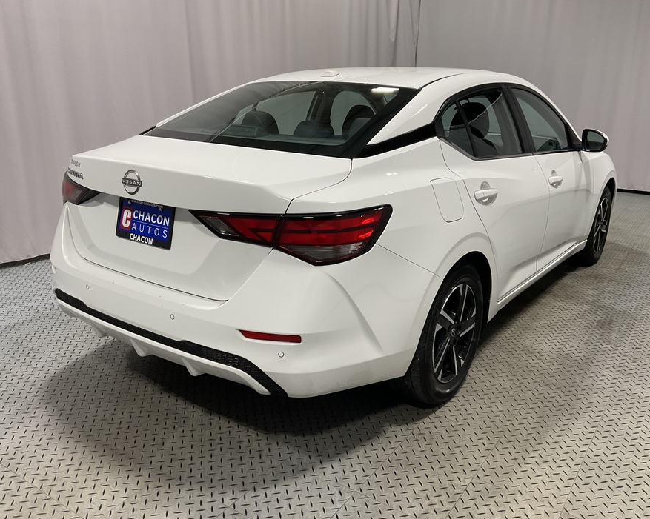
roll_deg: -0.8
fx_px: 596
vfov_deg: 47.1
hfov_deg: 57.2
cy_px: 255
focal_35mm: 31
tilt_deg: -16.4
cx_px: 330
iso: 64
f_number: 1.8
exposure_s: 1/120
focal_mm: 3
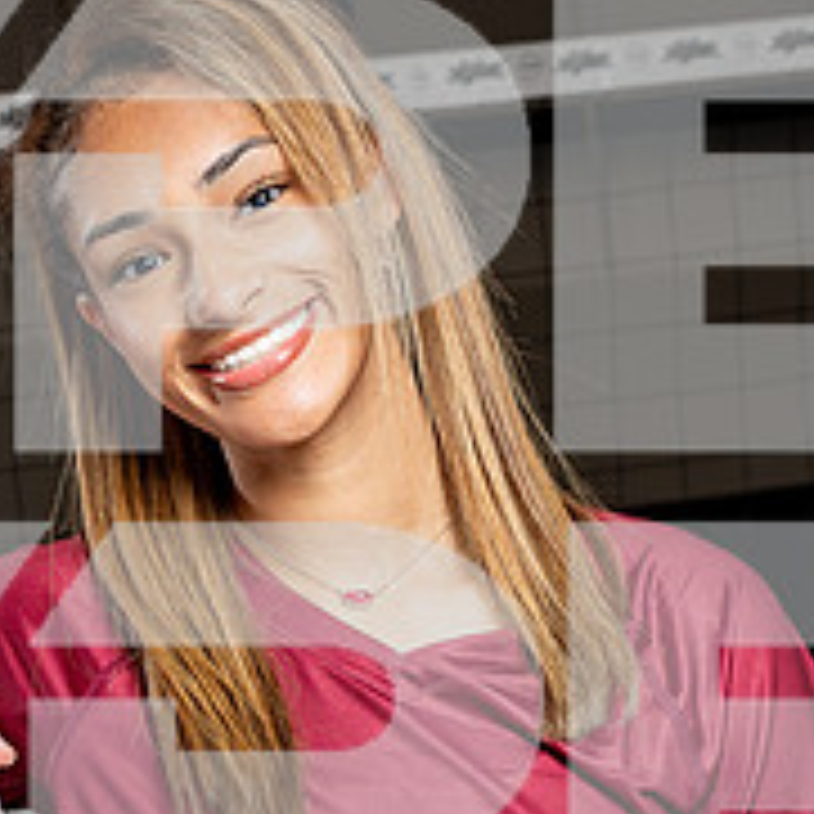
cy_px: 762
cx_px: -58
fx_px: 3618
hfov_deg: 12.6
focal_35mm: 136
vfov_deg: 12.7
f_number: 8
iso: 100
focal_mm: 50
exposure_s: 1/250
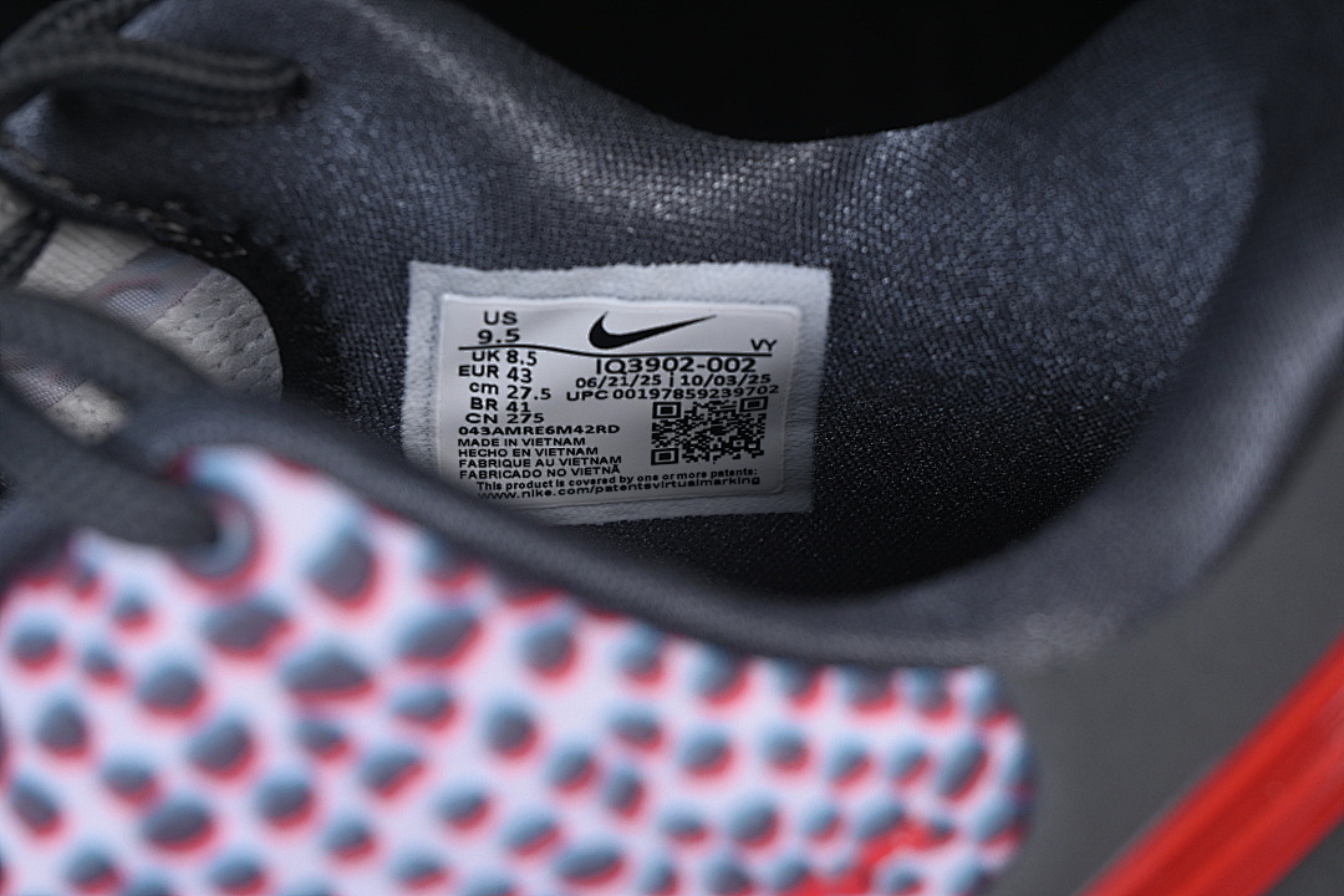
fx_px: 2800
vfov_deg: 18.2
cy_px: 448
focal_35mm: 75
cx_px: 672
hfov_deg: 27.0
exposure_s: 1/80
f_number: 7.1
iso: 160
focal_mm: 50
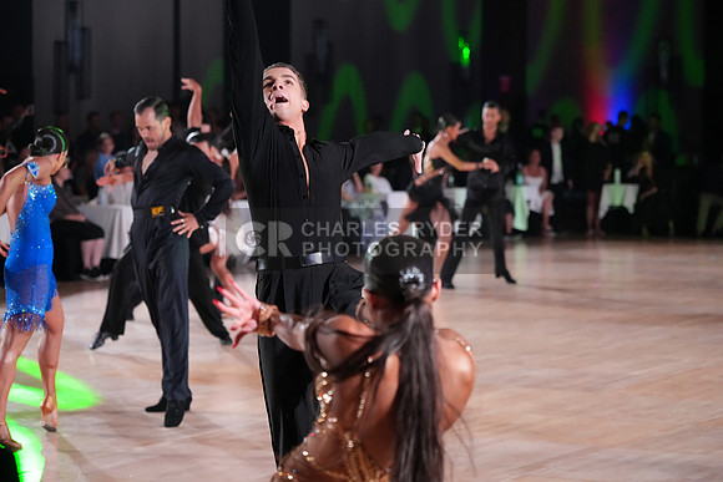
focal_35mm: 105
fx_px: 2109
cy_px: 241
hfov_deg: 19.5
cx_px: 362
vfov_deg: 13.0
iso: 5000
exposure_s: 1/400
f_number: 4
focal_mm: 105
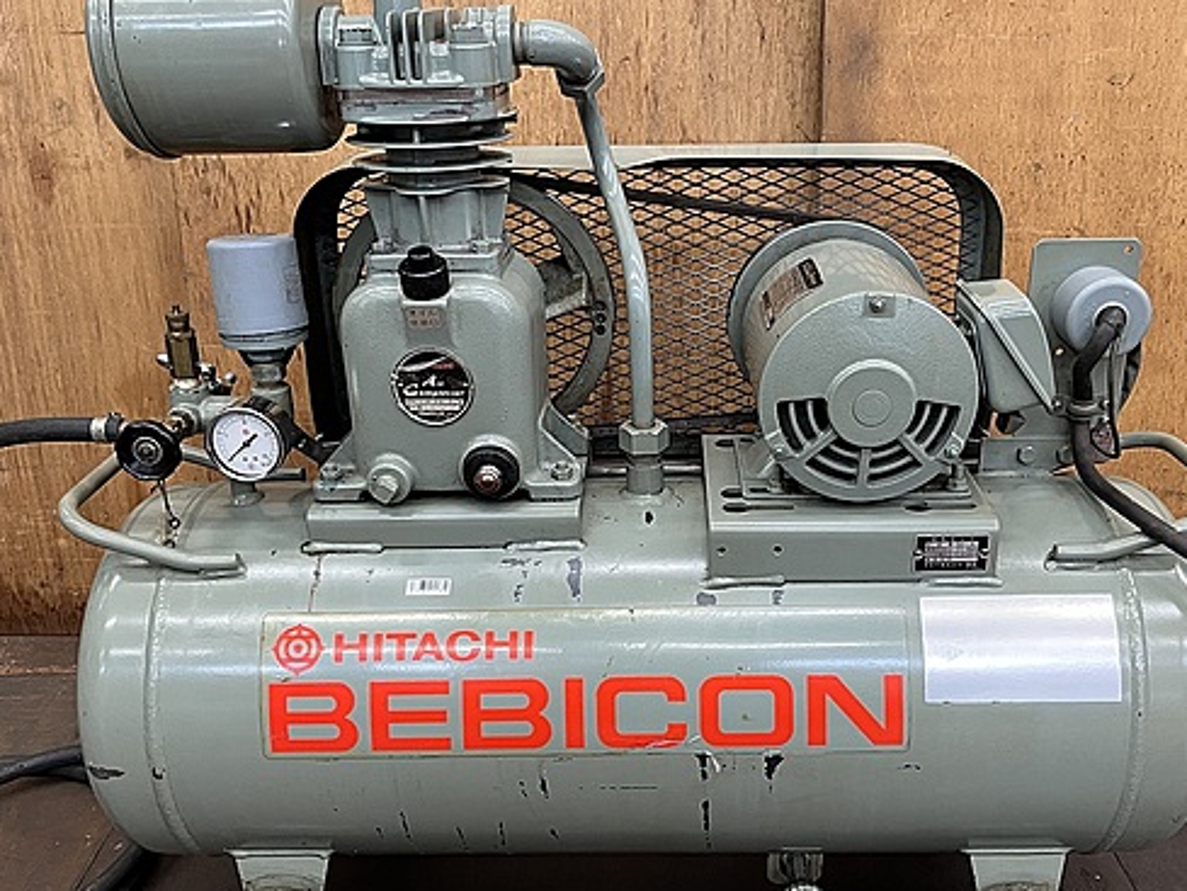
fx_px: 1166
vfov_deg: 41.8
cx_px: 643
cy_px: 471
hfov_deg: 53.9
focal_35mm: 34
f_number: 1.6
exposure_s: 1/60
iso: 160
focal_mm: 5.1
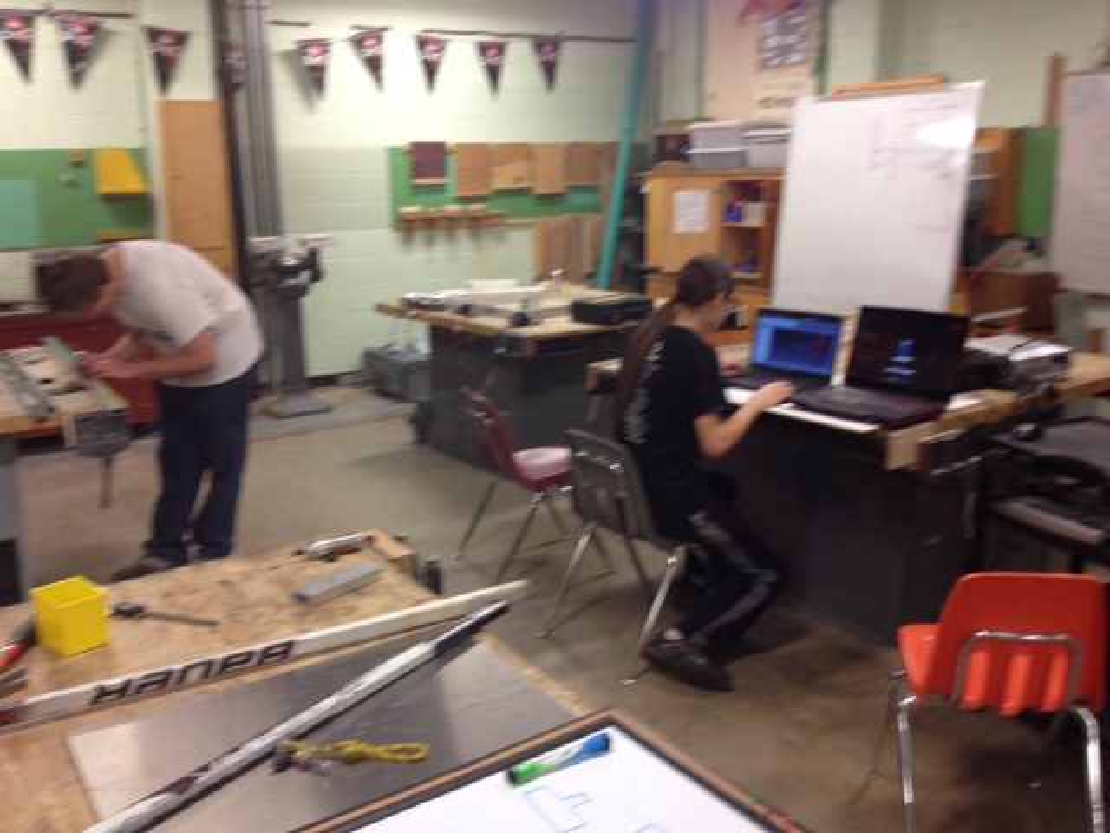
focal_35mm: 35
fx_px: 1122
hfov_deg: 52.6
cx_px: 555
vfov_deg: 40.7
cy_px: 416
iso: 100
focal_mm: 4.28
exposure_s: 1/20
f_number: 2.4
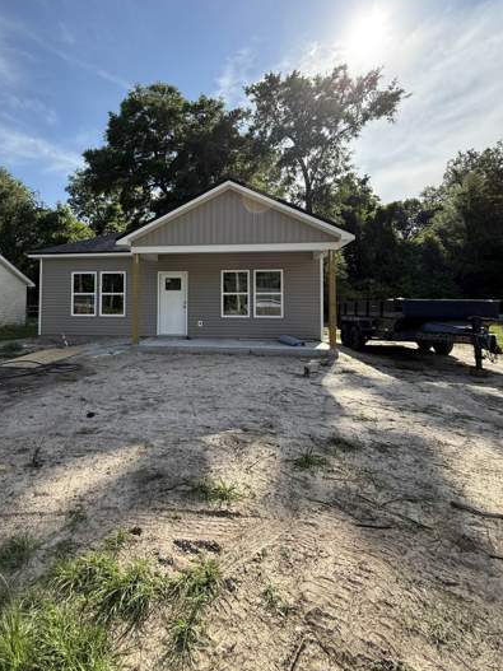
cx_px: 199
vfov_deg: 90.6
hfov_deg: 73.8
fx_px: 329
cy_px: 294
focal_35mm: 17
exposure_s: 1/1125
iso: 64
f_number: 2.2
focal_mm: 2.22
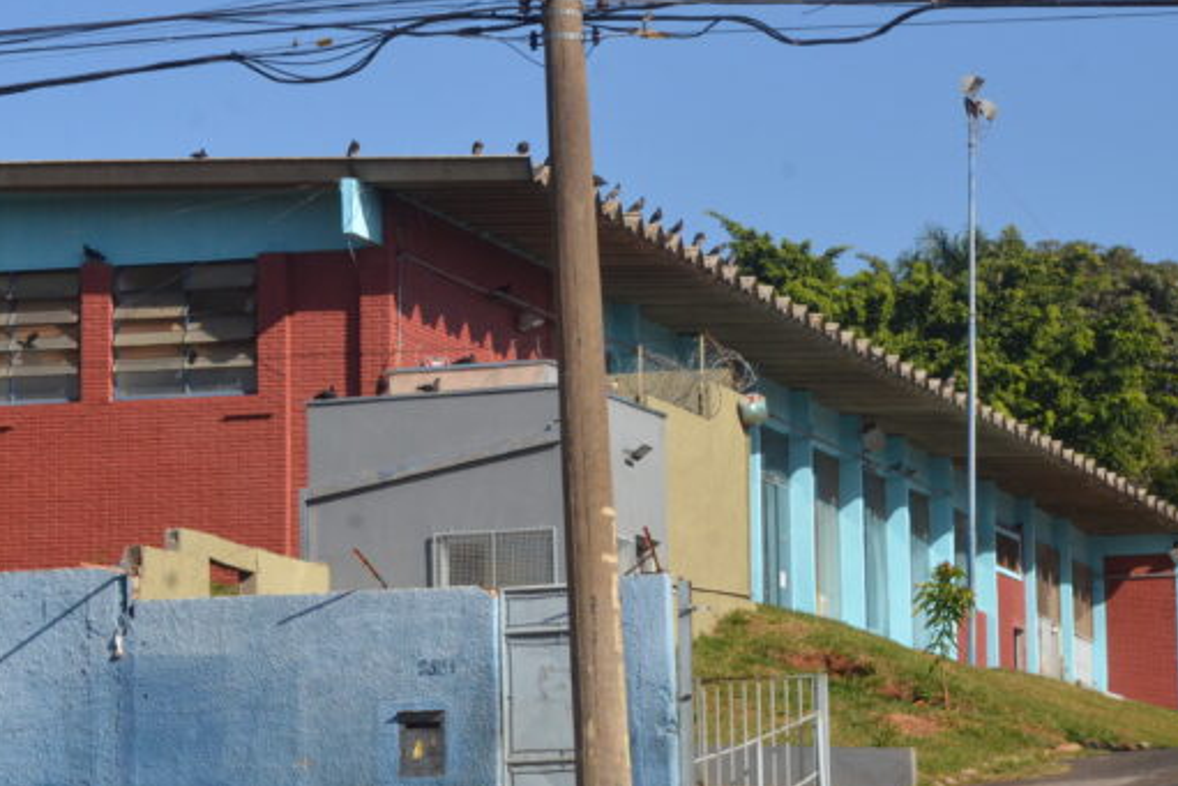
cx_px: 360
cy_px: 356
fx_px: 5523
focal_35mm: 169
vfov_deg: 8.1
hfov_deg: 12.2
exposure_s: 1/800
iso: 800
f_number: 14
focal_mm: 75
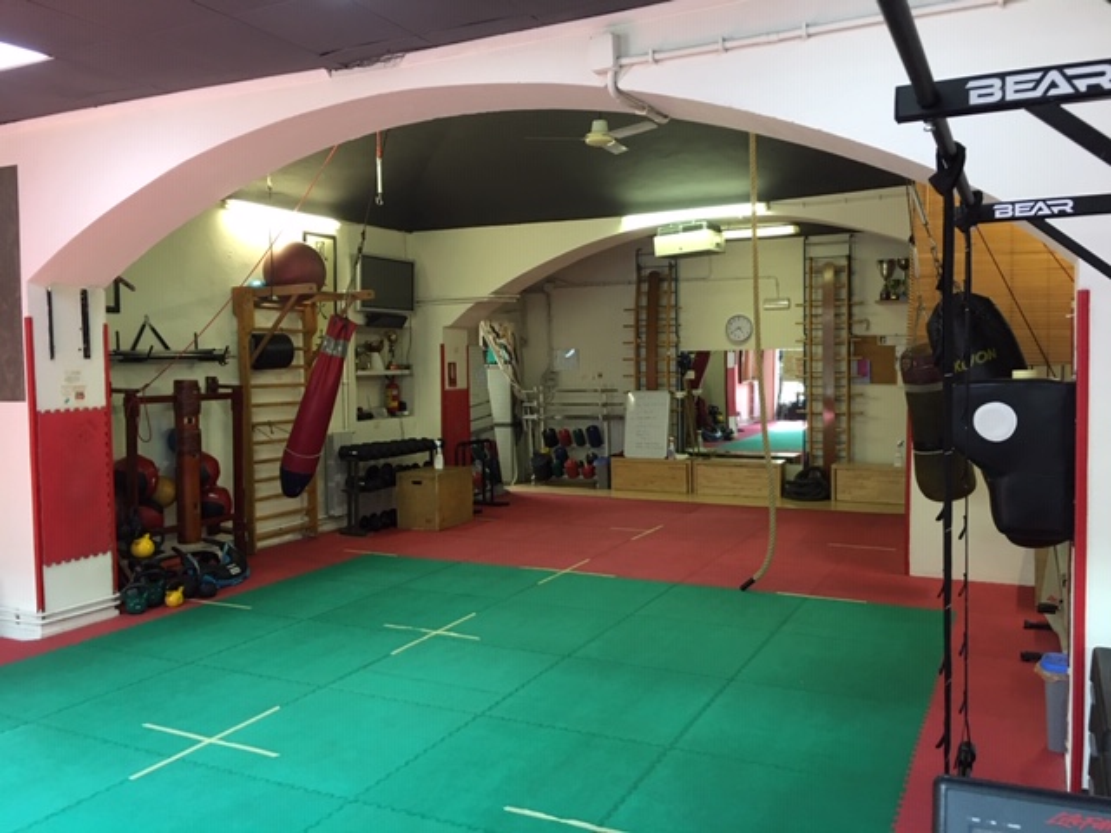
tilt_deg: -1.8
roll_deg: +1.9
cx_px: 556
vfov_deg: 48.2
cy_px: 416
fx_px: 931
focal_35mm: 29
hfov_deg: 61.7
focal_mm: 4.15
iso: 80
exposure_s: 1/17
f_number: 2.2
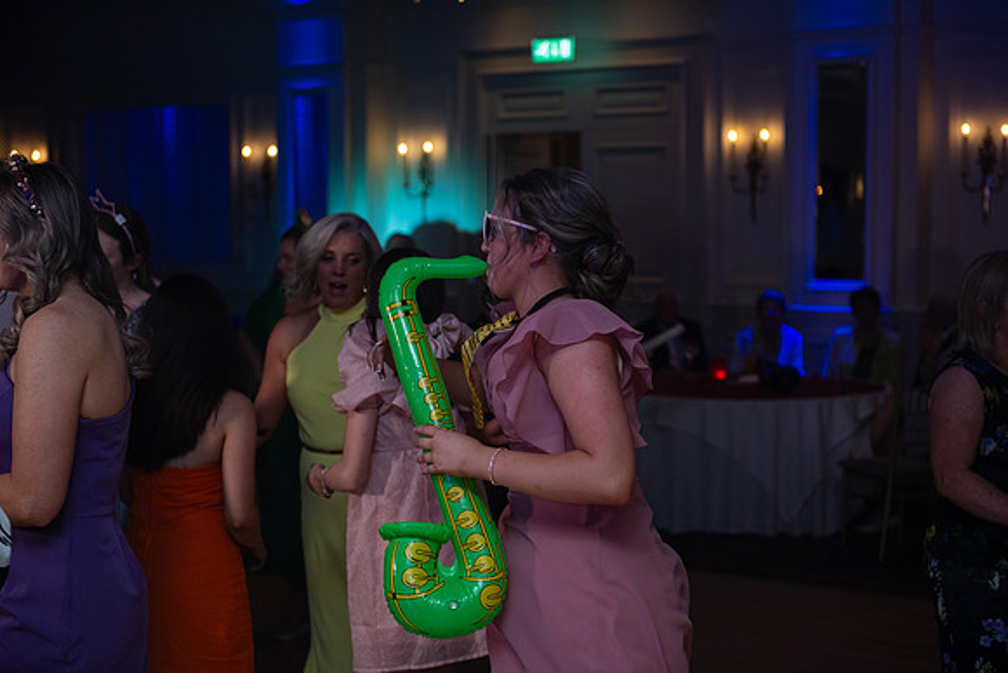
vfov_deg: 21.9
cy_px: 336
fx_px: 1736
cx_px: 504
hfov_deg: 32.4
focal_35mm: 62
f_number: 3.5
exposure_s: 1/160
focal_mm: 62
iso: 640
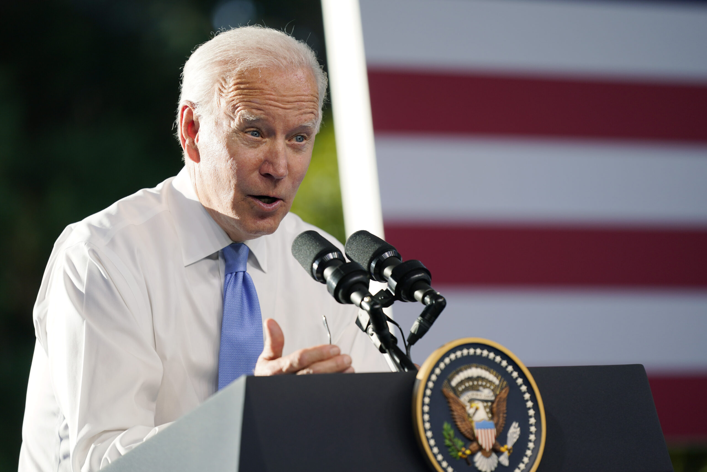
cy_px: 236
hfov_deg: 10.3
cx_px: 354
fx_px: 3928
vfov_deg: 6.9
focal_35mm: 200
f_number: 2.8
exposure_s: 1/1600
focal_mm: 200
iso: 200
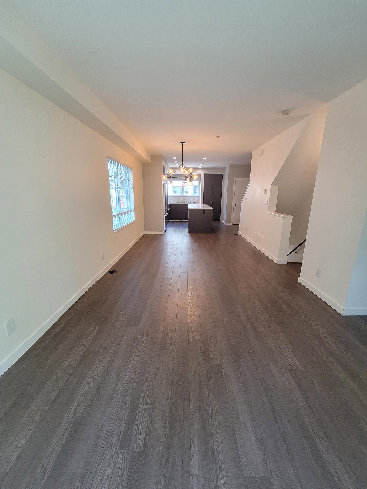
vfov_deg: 106.2
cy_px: 244
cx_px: 184
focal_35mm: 13
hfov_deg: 89.9
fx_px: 184
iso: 320
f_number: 2.2
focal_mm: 2.2
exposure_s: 1/60
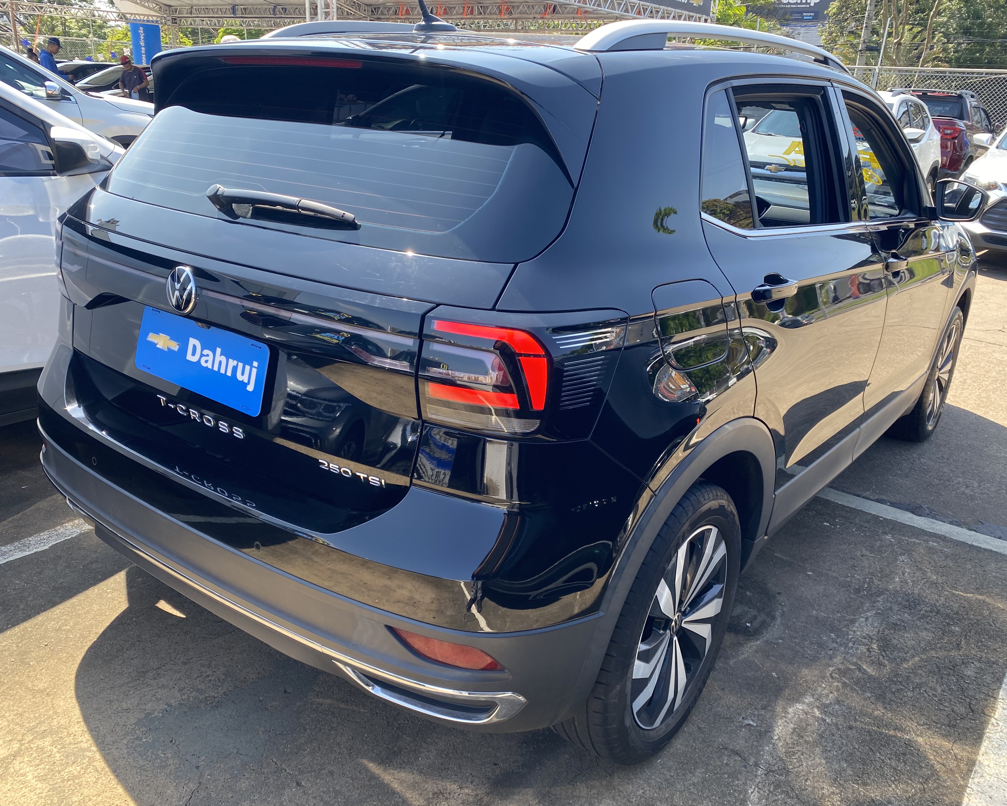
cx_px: 500
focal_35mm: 28
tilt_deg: -18.8
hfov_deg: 62.2
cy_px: 411
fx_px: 835
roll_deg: -4.6
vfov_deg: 51.5
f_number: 1.8
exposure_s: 1/319
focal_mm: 4.25
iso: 32
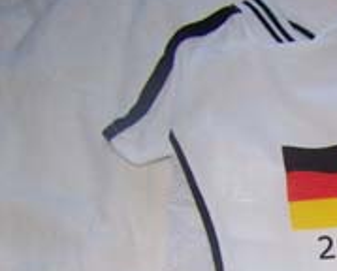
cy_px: 384
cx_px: 471
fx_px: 1239
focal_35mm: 124
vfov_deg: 12.0
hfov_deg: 14.6
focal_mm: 6.3
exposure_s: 1/60
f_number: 2.8
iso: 160
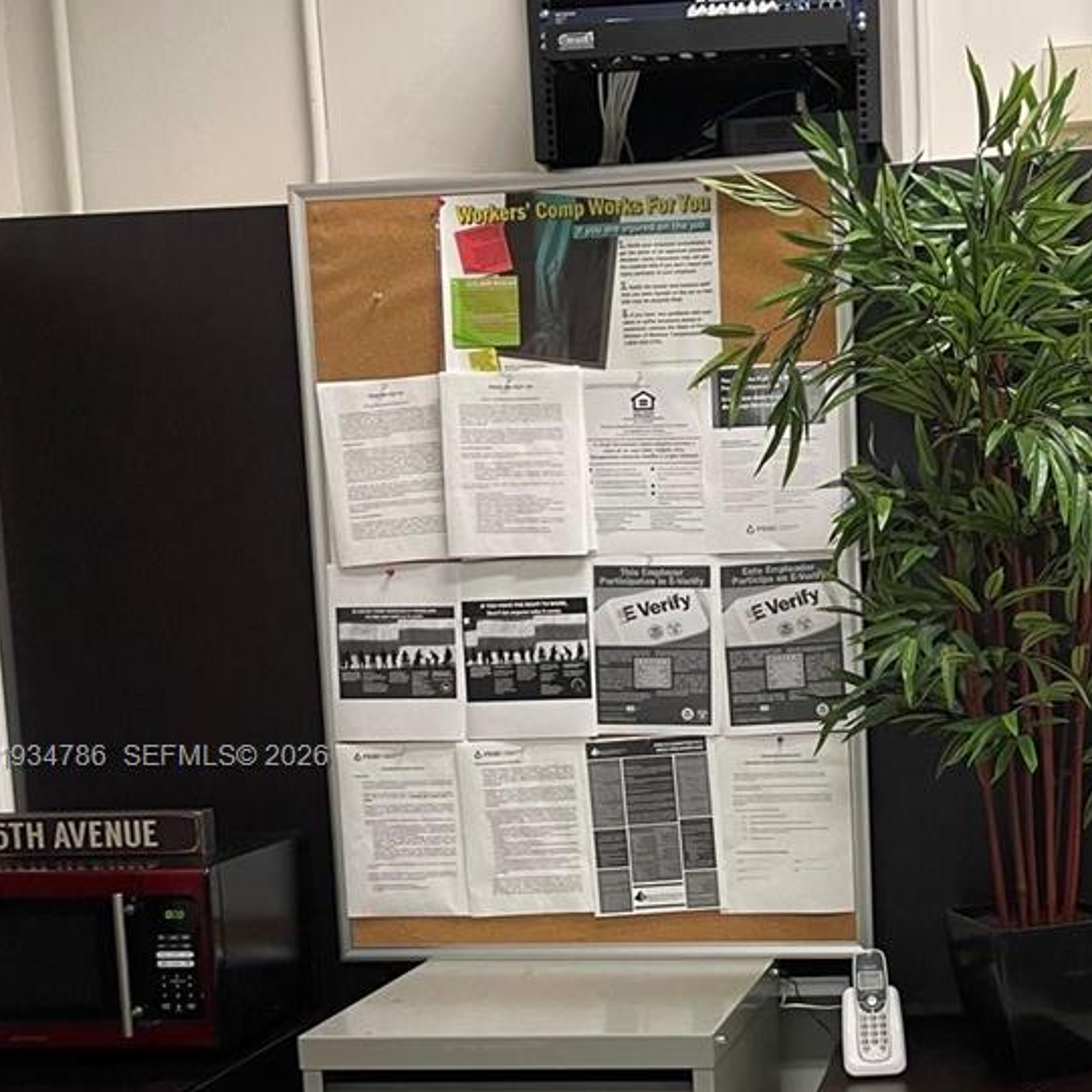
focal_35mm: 51
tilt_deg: -6.3
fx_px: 1820
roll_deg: +2.3
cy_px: 759
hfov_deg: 32.5
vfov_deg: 33.0
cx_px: 864
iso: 125
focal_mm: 5.1
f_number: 1.6
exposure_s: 1/60
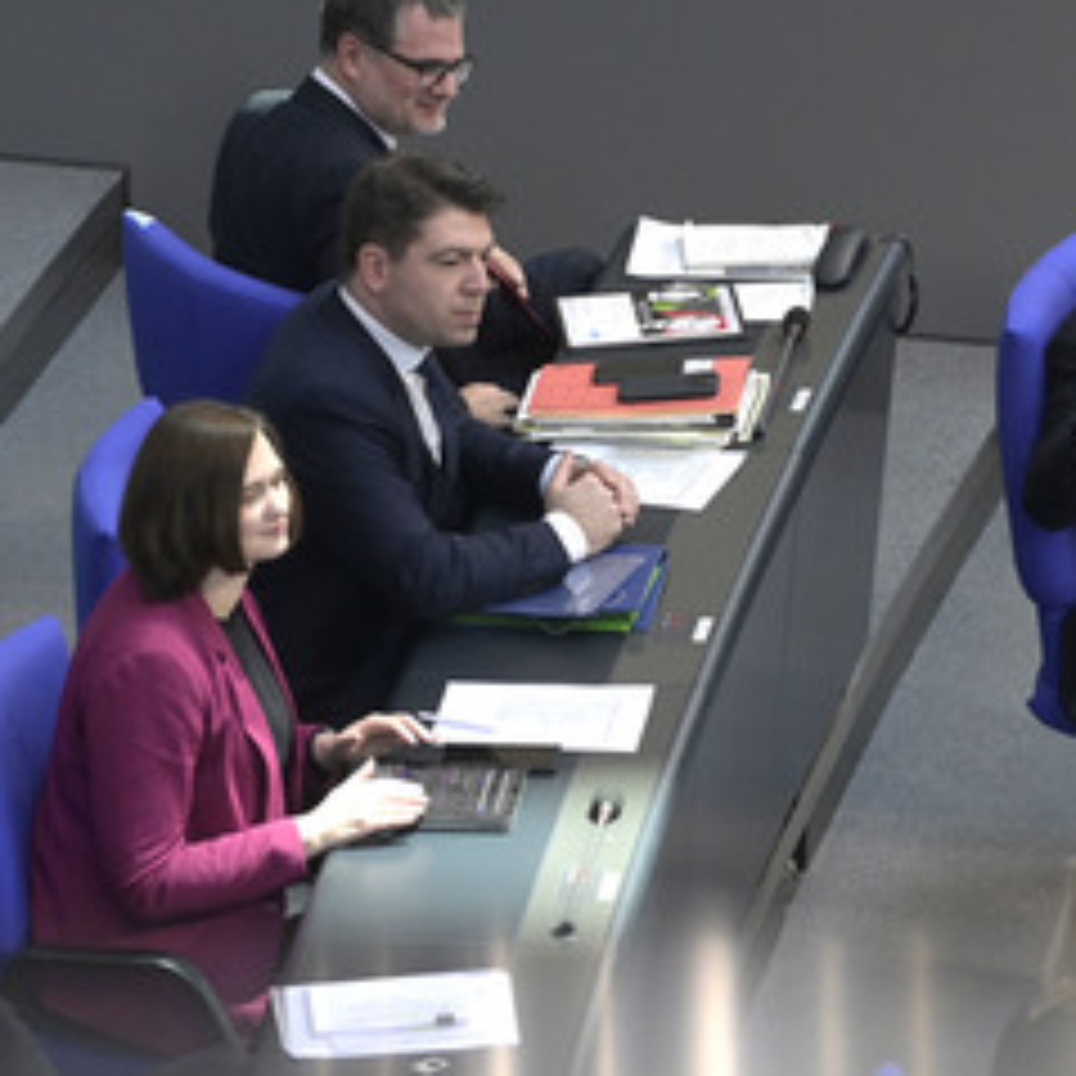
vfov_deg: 5.5
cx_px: 714
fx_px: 11289
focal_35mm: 321
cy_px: 590
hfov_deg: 5.5
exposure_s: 1/400
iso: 8000
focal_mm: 200
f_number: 5.6
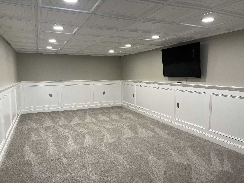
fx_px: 176
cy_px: 92
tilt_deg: -5.2
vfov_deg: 54.9
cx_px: 122
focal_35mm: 25
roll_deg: -0.1
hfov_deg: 69.4
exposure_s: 1/120
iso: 100
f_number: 1.6
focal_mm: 5.1
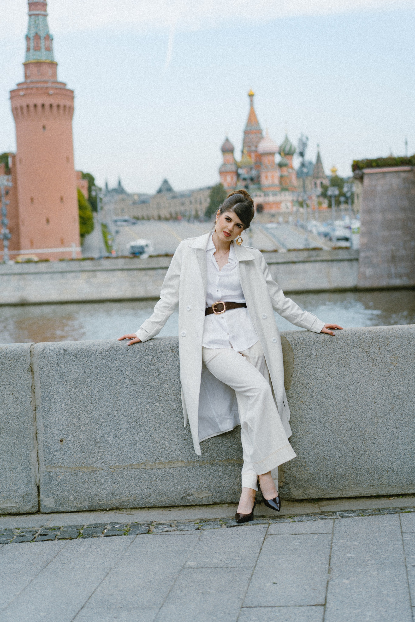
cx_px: 208
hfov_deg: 24.6
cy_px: 311
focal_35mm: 55
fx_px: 951
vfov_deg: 36.2
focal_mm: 55
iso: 125
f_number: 2.5
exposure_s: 1/1000
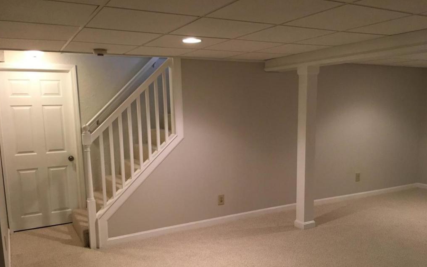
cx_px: 212
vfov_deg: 40.4
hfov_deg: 61.2
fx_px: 361
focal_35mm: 31
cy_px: 160
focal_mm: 4.15
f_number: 2.2
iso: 125
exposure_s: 1/30
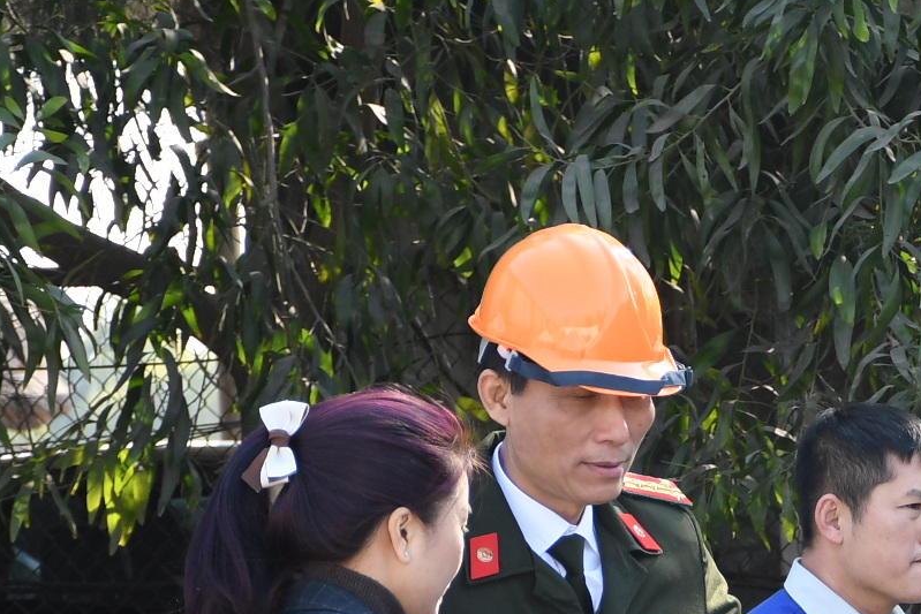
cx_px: 1157
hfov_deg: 6.3
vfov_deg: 4.2
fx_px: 8290
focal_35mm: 324
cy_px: 1047
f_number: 5
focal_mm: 62
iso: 200
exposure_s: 1/200
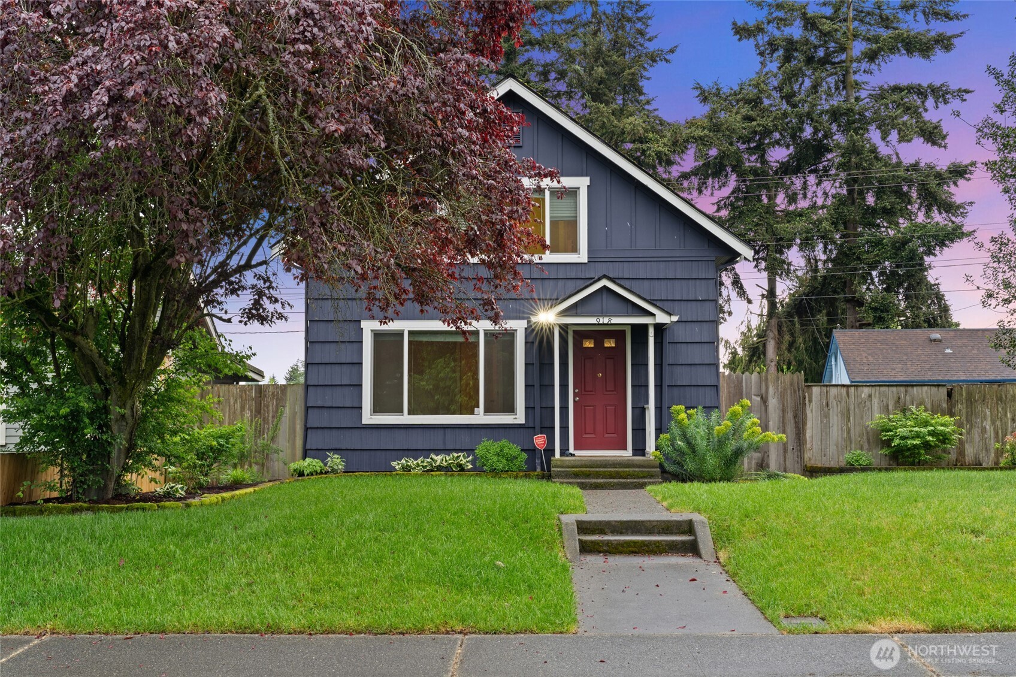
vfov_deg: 29.9
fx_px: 1270
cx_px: 508
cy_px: 338
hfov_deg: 43.6
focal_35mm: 45
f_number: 11
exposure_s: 2
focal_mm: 45
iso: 250
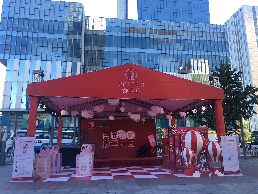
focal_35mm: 29
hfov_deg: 61.7
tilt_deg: +12.6
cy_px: 97
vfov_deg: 48.2
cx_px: 129
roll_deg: -0.9
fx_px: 216
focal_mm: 4.15
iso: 25
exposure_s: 1/147
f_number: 2.2
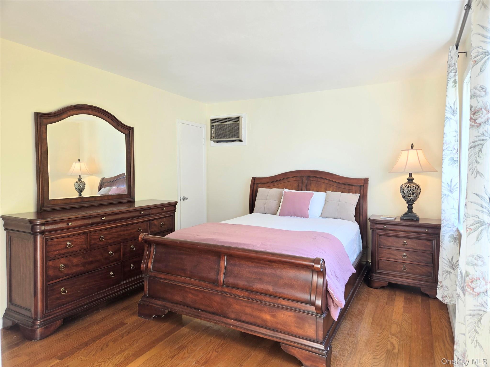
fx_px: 326
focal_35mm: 23
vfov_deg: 58.9
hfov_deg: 73.9
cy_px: 184
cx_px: 245
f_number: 1.8
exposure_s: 1/120
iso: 40
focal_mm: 5.4
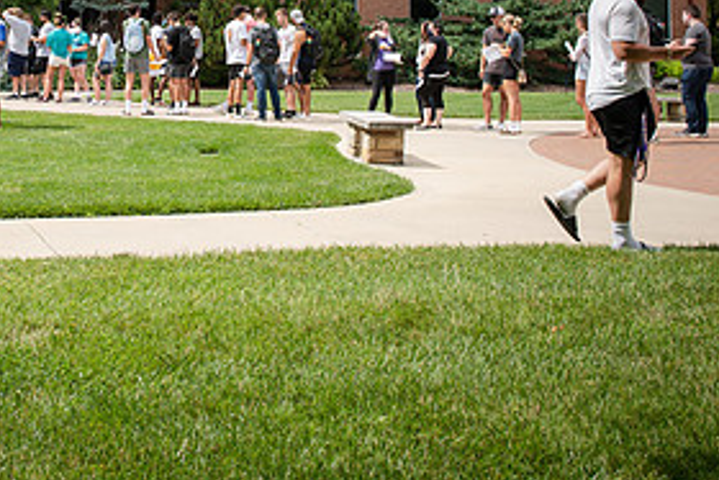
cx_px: 139
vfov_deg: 22.5
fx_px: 1159
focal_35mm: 58
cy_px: -1
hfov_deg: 33.4
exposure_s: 1/320
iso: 100
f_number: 6.3
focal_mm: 28
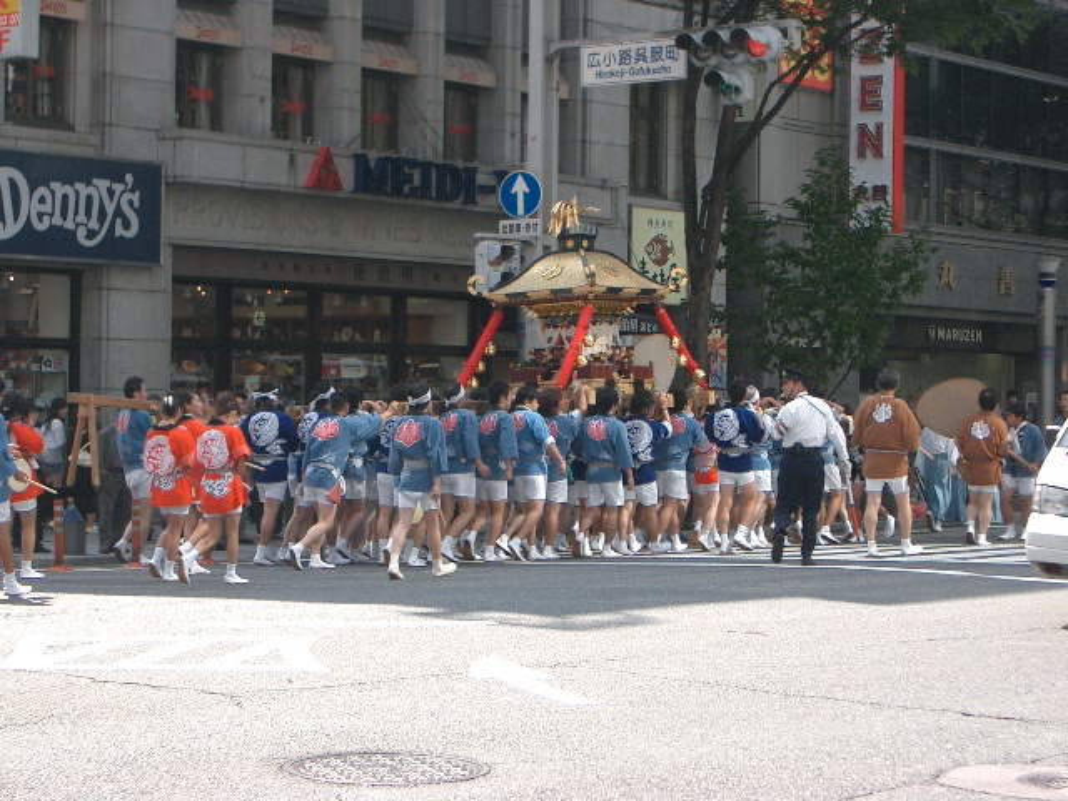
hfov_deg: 22.3
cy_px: 400
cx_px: 534
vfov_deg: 16.8
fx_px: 2715
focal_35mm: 88
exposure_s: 1/200
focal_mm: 14.6
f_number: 4.4
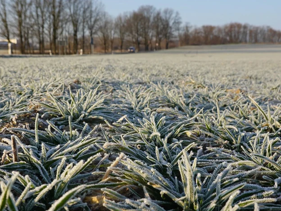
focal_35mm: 53
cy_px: 117
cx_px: 136
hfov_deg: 36.2
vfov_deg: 27.5
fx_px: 430
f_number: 5.6
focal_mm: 14.69
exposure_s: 1/200
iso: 100
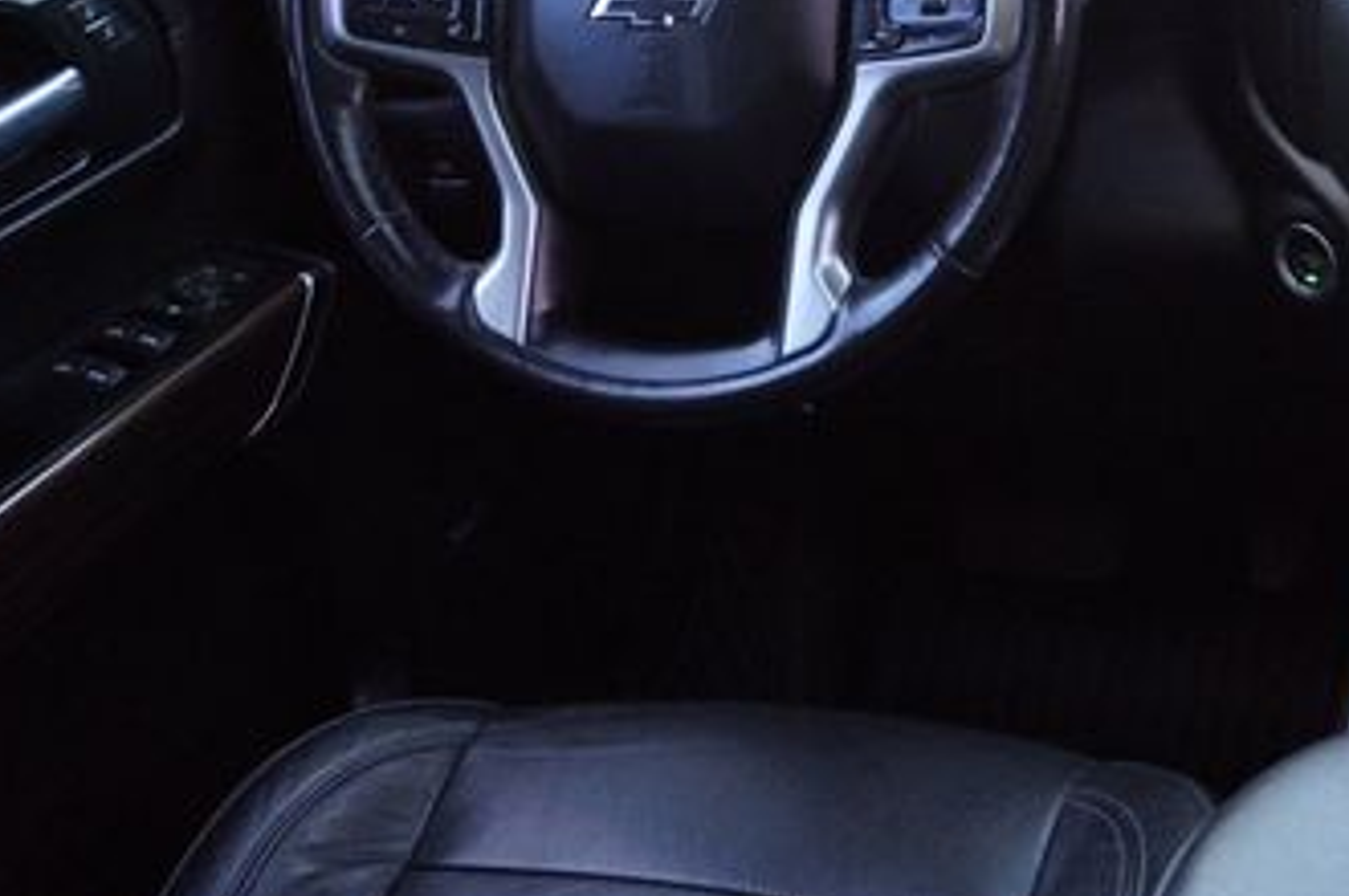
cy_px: 65
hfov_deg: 32.1
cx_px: 1064
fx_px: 2282
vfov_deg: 21.7
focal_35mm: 61
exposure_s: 1/60
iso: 1000
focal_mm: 21
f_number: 4
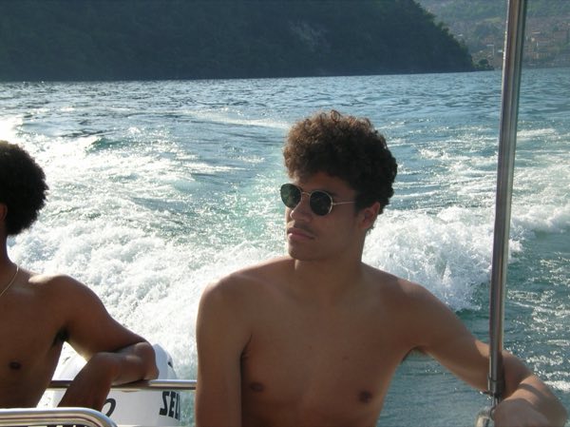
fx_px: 1053
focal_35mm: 64
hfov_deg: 30.3
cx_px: 285
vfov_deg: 22.9
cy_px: 214
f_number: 4.5
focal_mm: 10.6
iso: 50
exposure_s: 1/472
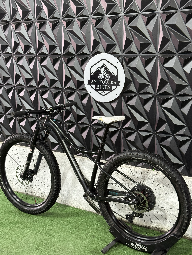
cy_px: 128
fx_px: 355
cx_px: 96
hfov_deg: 30.3
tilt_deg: -10.1
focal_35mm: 48
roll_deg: -1.0
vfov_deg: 39.7
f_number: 1.78
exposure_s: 1/60
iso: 160
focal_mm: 6.76
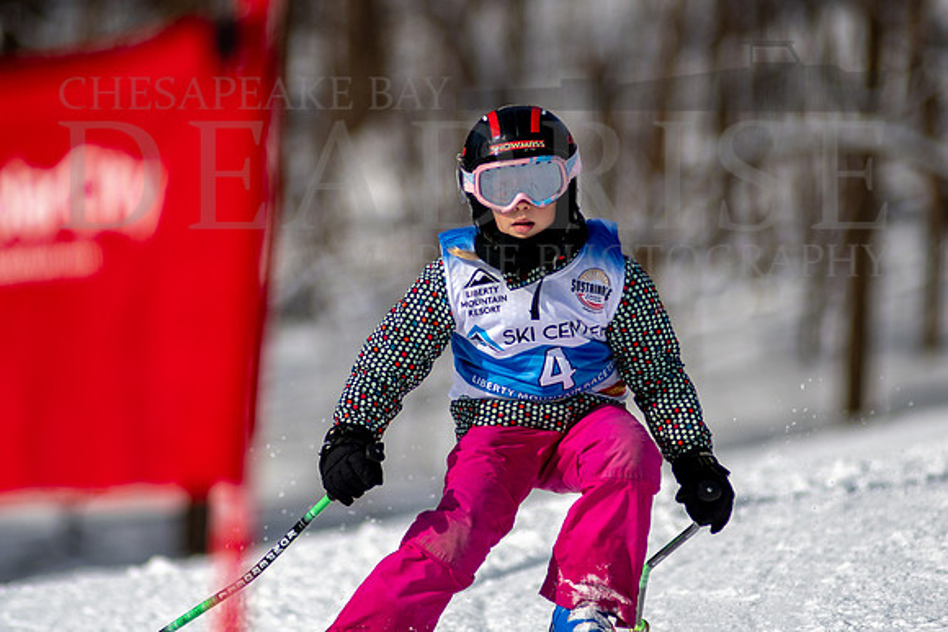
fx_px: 13653
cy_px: 268
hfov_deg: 4.0
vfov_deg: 2.7
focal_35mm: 518
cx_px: 546
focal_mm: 300
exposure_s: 1/6400
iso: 100
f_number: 2.8
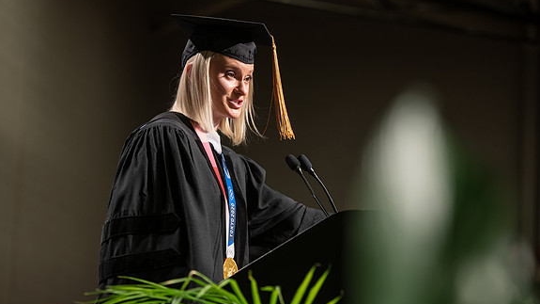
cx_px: 269
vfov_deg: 9.4
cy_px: 146
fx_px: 1847
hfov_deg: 16.6
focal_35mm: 129
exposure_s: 1/200
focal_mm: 122
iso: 1000
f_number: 4
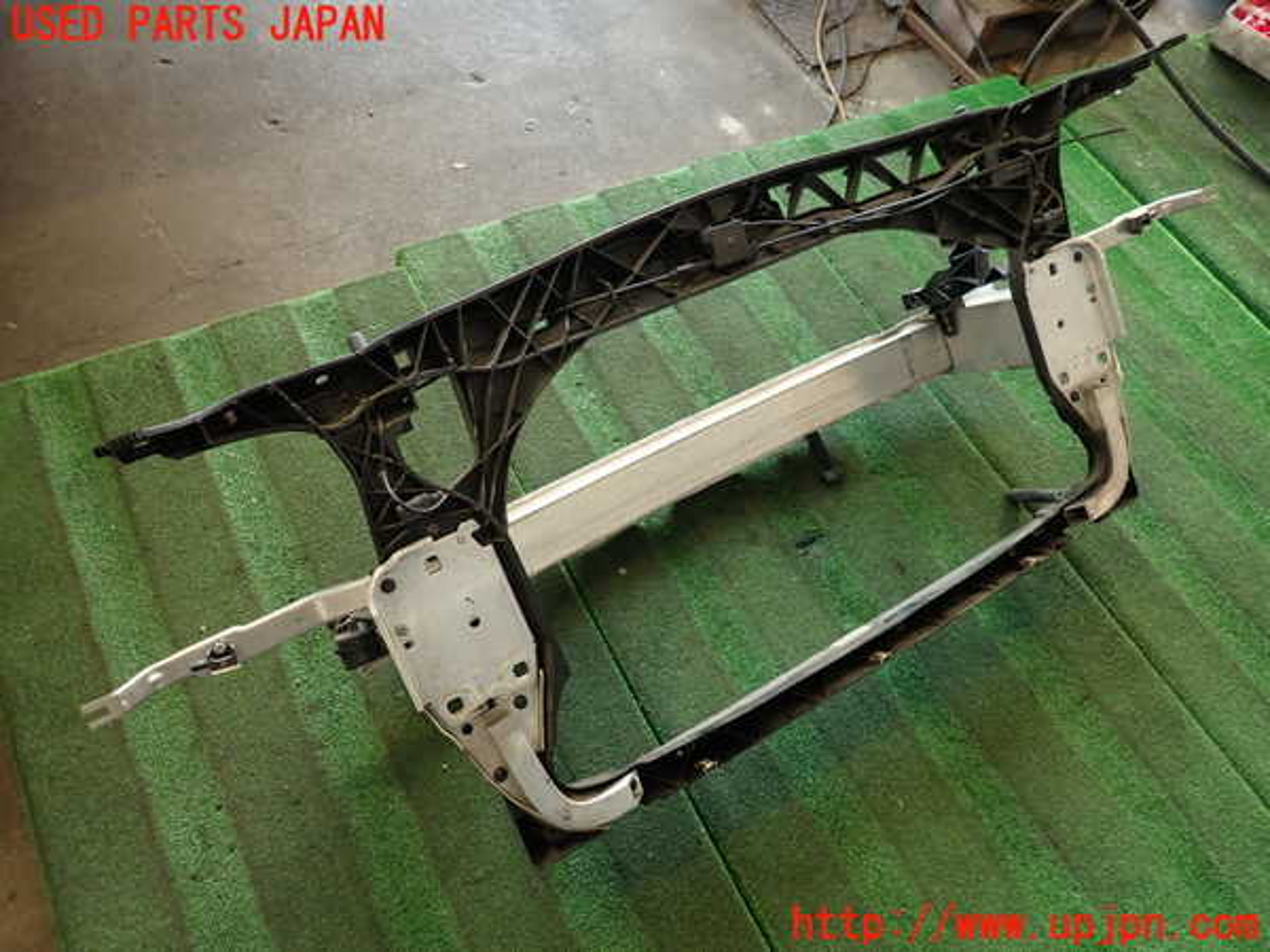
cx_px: 635
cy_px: 476
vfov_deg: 54.9
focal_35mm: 25
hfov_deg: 69.4
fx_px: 917
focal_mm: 4.5
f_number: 2
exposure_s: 1/60
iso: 200
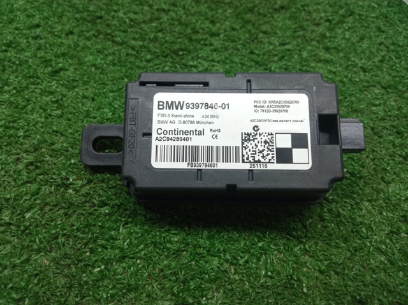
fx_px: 318
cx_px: 204
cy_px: 152
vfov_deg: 51.3
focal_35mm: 27
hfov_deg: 65.4
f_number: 2.2
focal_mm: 3.79
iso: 200
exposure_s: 1/33.3
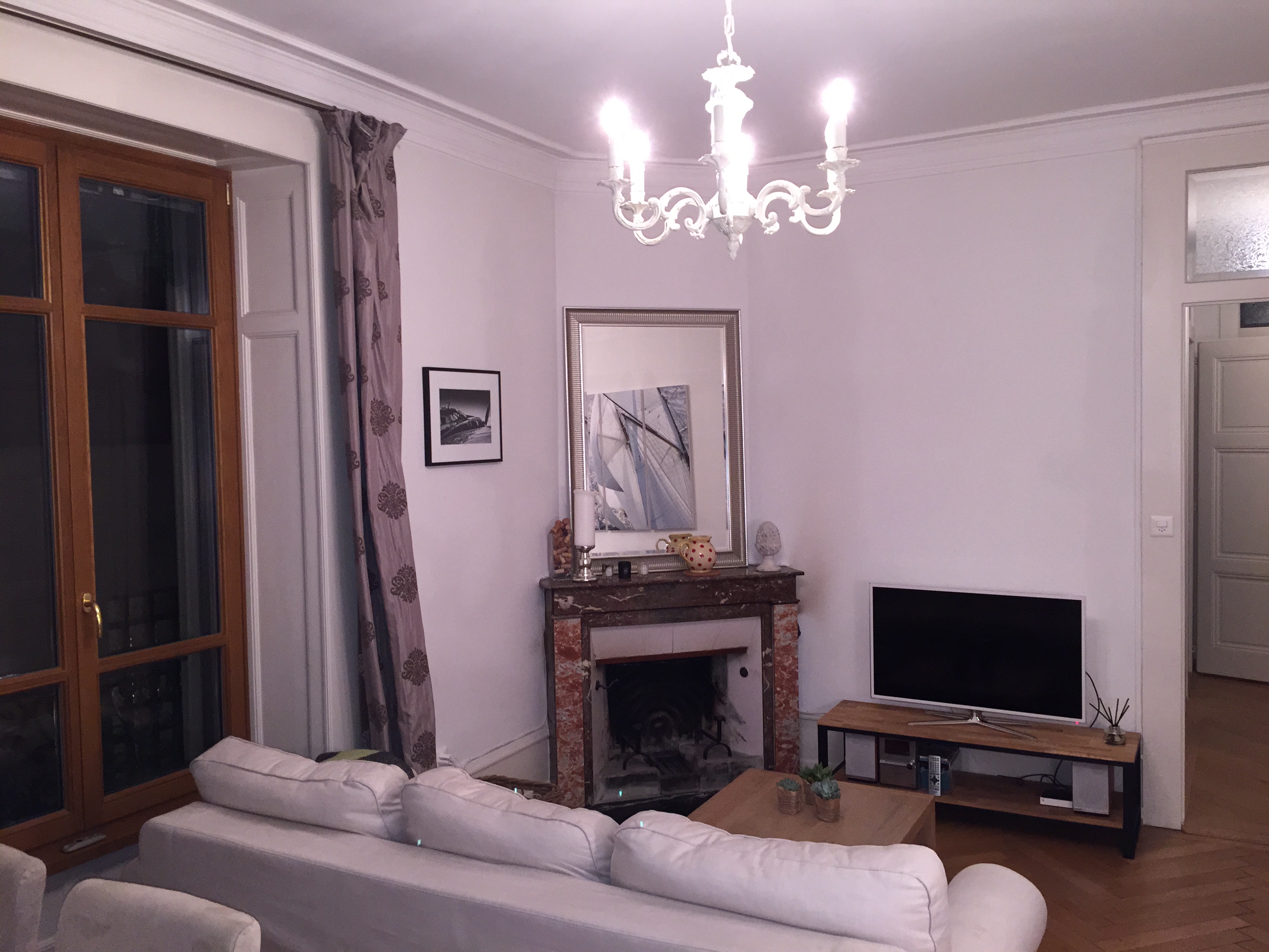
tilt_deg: -2.6
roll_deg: +1.3
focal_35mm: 29
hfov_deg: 61.7
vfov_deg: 48.2
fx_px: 1063
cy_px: 476
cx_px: 634
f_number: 2.2
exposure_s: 1/20
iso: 160
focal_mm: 4.15
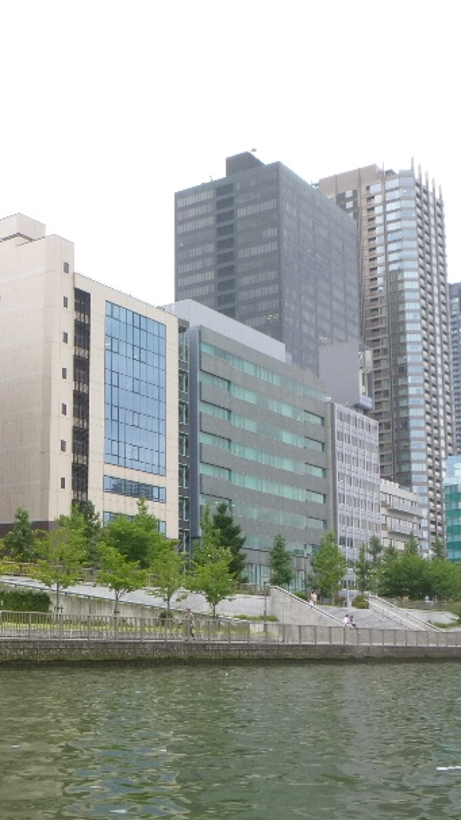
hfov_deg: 24.8
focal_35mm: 46
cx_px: 8
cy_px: 480
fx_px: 999
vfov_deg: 44.4
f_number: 3.9
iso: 100
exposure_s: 1/80
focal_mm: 4.5
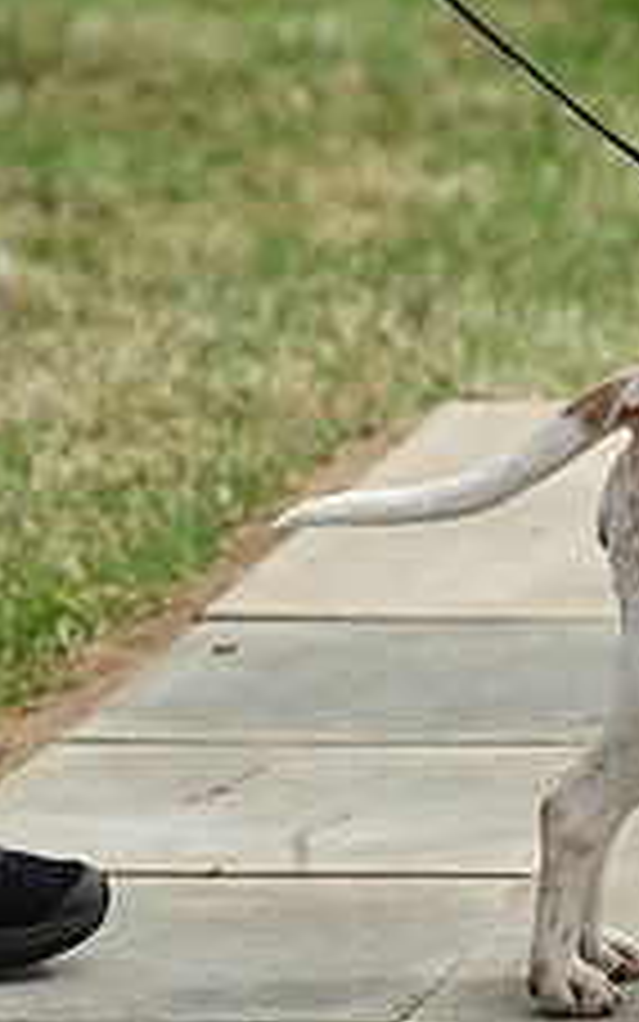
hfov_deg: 3.9
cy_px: 461
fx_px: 9412
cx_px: 1188
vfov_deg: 6.2
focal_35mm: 338
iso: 140
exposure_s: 1/1000
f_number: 4.5
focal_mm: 130
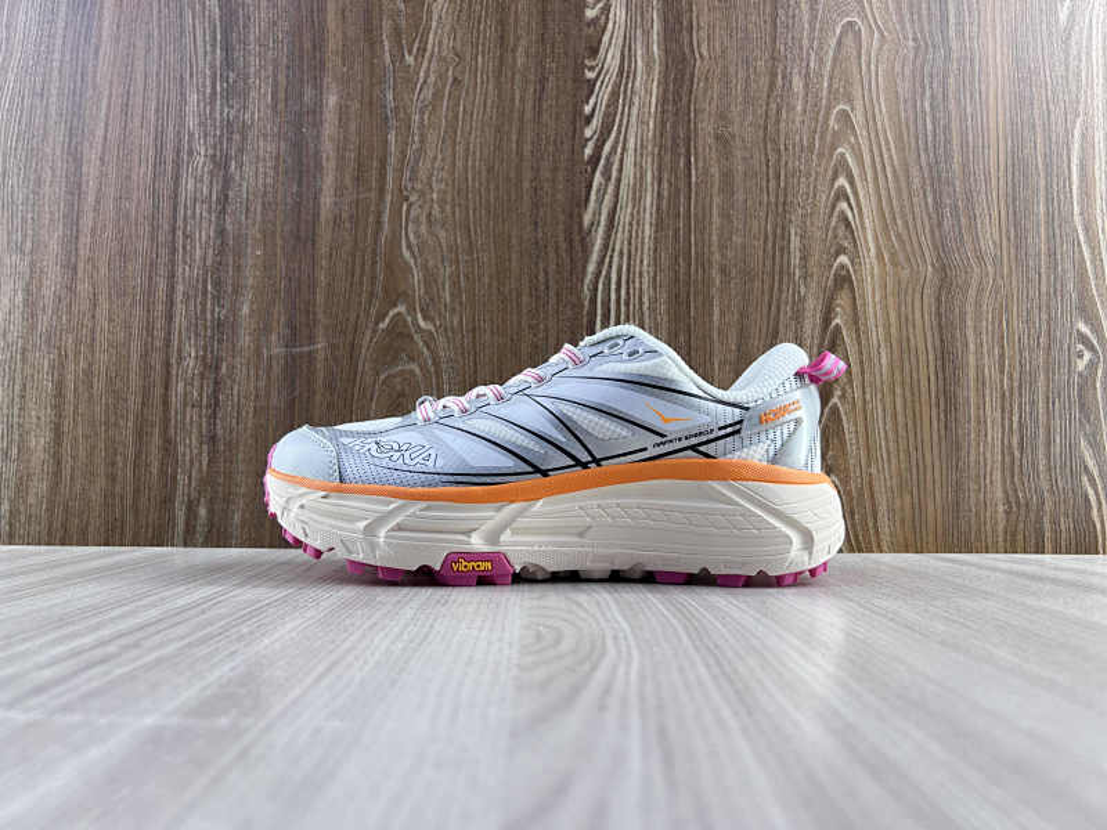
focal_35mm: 26
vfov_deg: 53.1
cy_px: 415
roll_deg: -0.4
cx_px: 554
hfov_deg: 67.3
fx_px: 831
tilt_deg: +2.6
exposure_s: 1/174
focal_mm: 5.7
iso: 40
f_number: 1.5
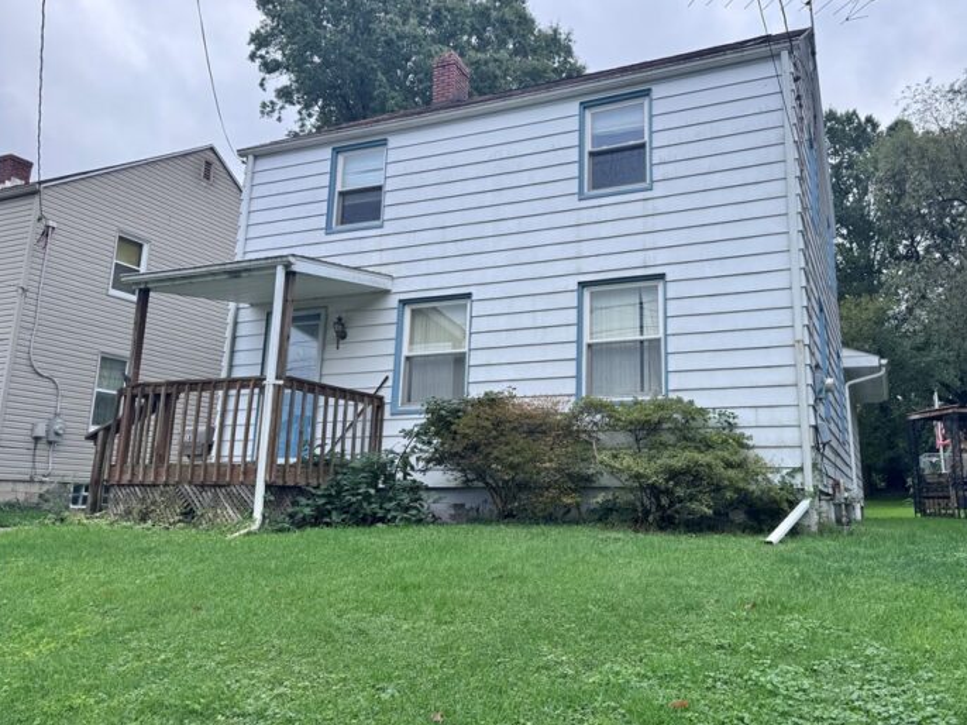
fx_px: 782
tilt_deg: +11.6
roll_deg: -1.0
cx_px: 553
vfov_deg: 49.6
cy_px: 322
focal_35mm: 28
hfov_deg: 63.2
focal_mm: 6.76
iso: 80
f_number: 1.78
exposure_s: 1/1261
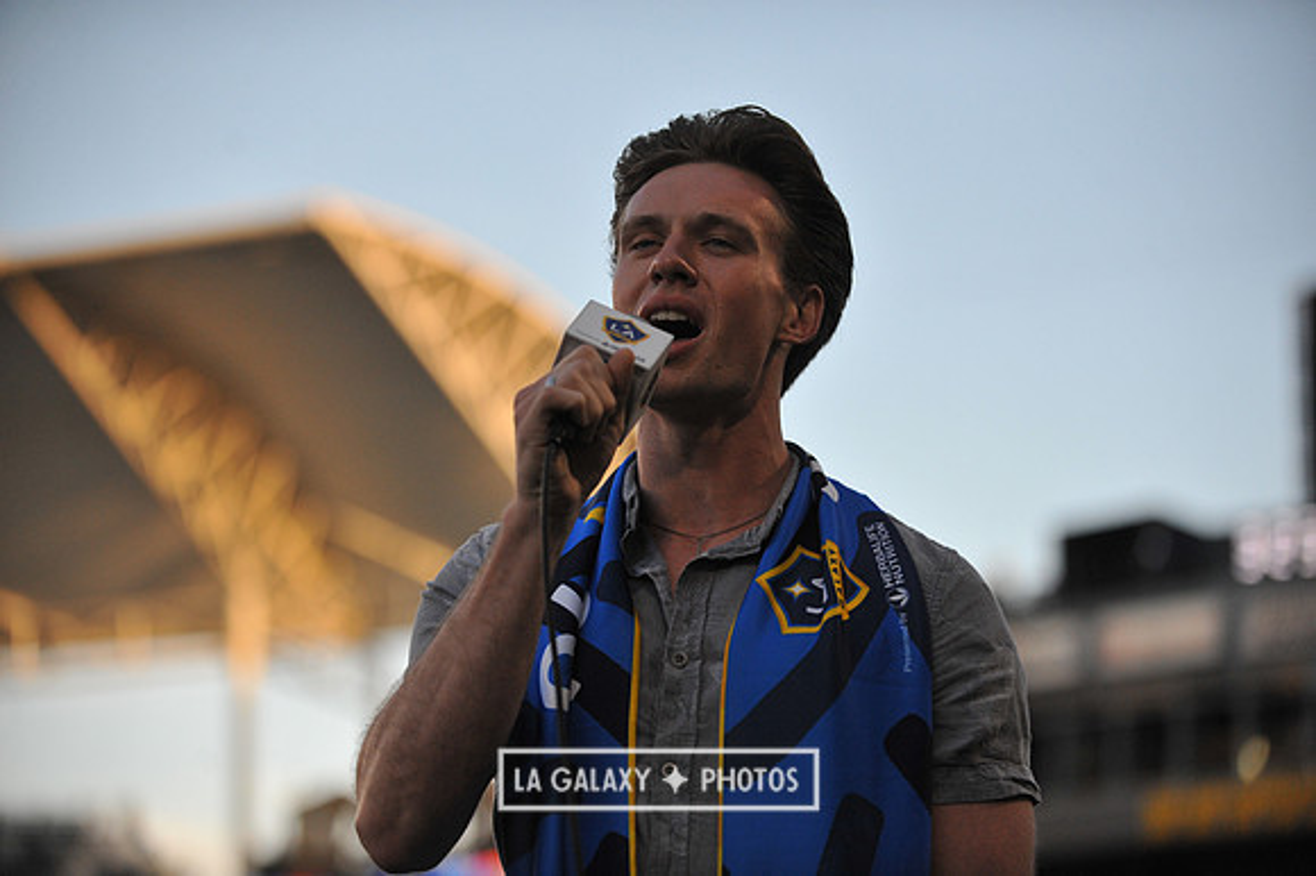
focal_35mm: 102
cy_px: 438
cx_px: 658
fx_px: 3726
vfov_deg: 13.4
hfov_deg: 20.0
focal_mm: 102
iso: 1600
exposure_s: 1/6400
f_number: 2.8
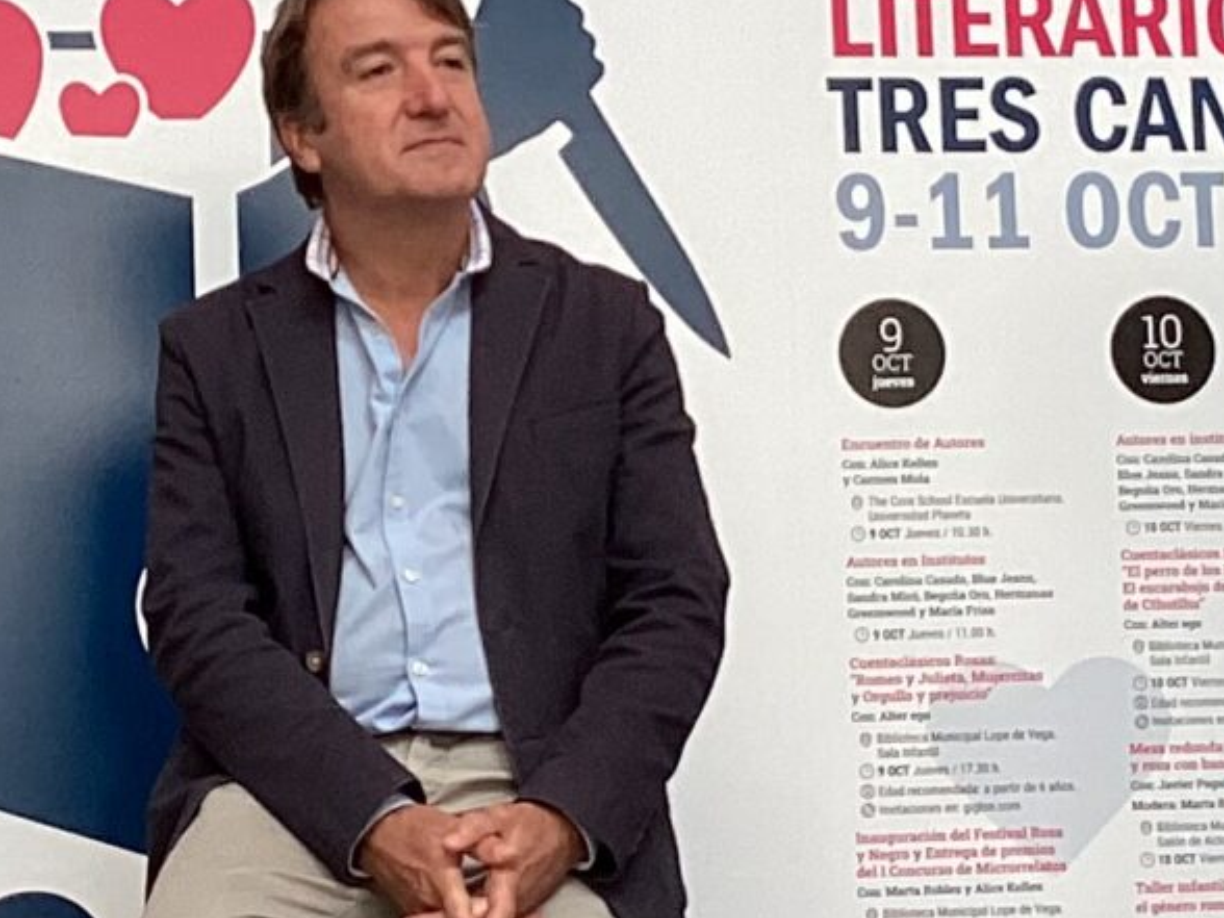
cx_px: 489
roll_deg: +1.3
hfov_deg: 14.6
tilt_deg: +4.6
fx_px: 4774
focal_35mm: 135
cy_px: 325
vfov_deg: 11.0
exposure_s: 1/60
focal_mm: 3.3
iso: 64
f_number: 2.4
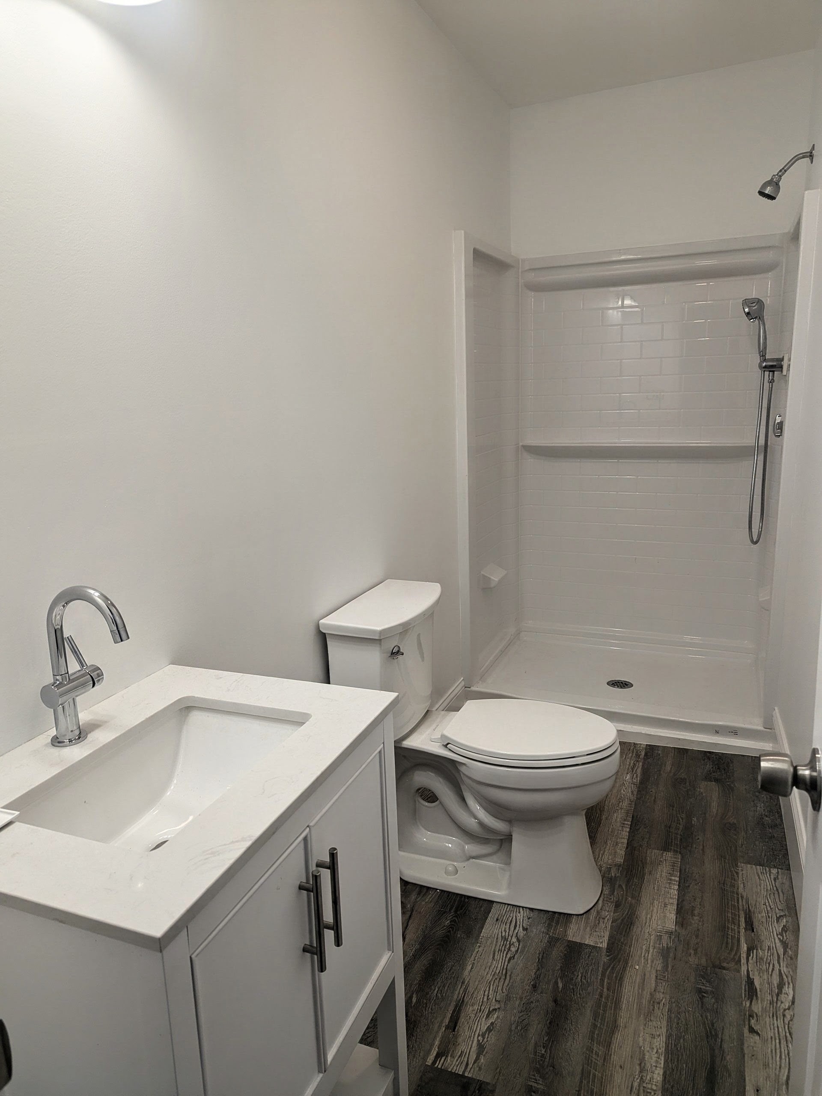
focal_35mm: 24
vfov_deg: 71.6
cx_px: 411
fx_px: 760
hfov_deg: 56.8
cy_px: 548
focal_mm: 6.81
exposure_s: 1/145
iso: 41
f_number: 1.85
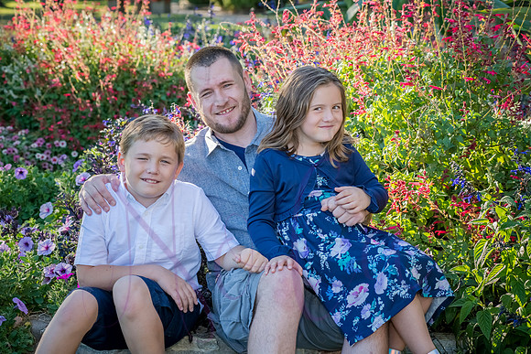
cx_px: 266
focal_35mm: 92
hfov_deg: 22.1
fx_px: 1357
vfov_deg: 14.9
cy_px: 177
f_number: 8
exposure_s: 1/320
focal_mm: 92
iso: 800
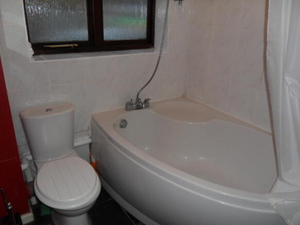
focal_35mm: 27
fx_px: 234
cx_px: 150
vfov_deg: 51.3
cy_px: 112
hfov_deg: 65.3
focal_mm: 4.9
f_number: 3.5
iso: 200
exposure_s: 1/45
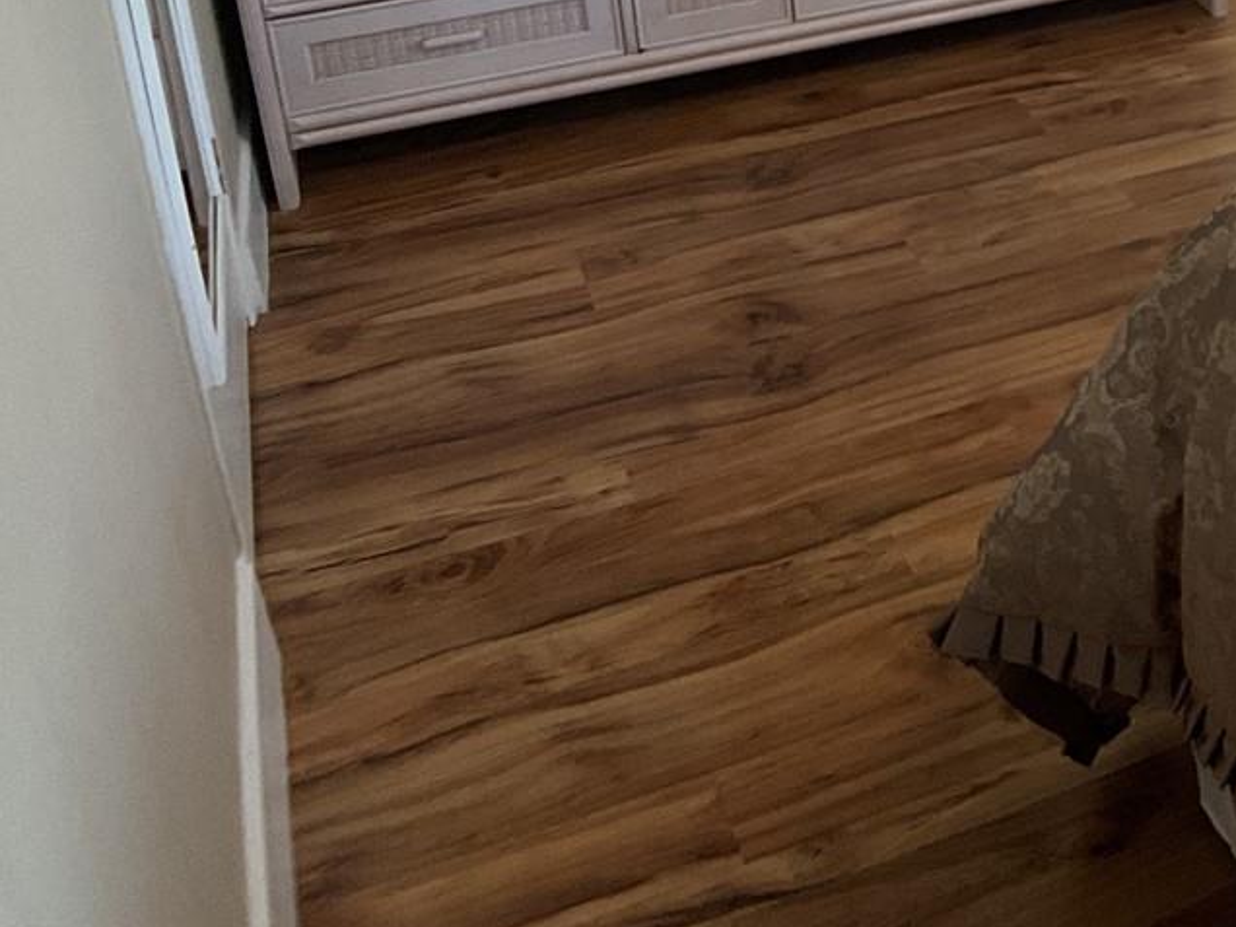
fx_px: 2607
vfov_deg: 19.3
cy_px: -99
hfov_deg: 25.1
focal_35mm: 73
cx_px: 1306
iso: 64
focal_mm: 3
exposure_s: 1/120
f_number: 1.8
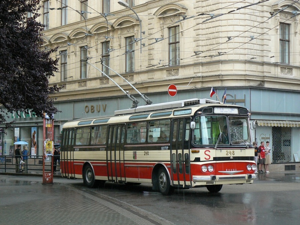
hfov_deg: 28.6
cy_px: 112
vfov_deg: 21.6
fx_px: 589
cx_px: 150
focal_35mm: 68
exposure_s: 1/200
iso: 200
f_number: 3.2
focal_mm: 11.4
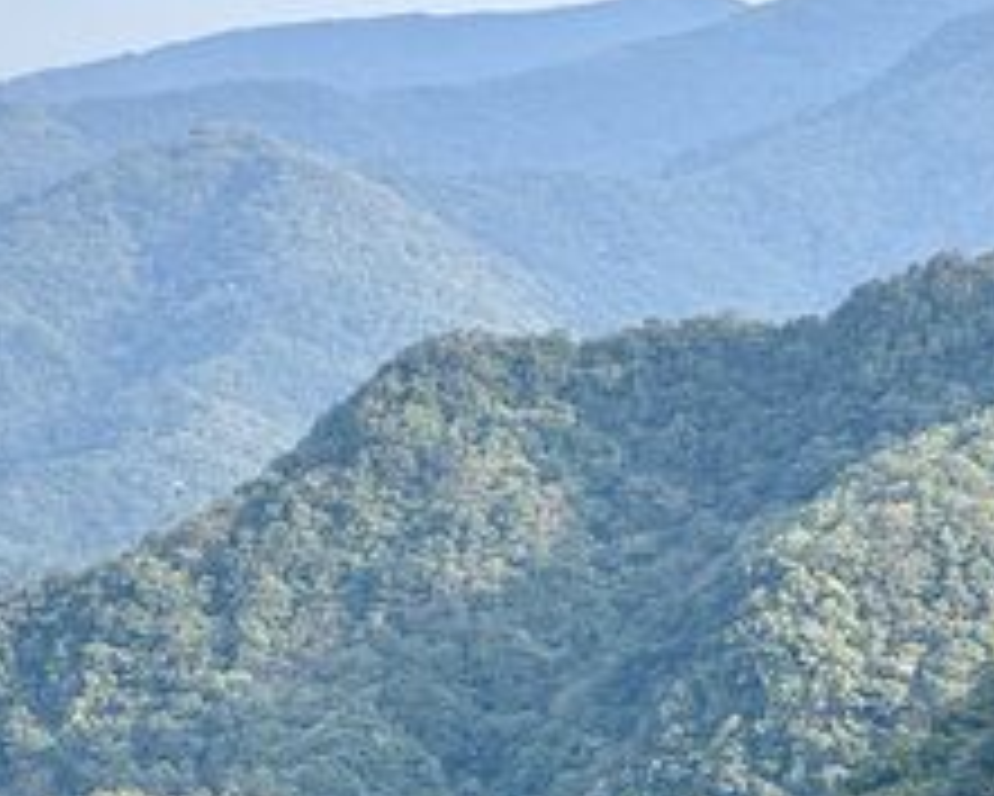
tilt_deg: -4.1
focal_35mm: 204
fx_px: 6004
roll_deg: +0.9
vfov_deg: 7.6
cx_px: 1250
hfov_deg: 9.3
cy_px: 720
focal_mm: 9
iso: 25
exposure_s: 1/155
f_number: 2.8
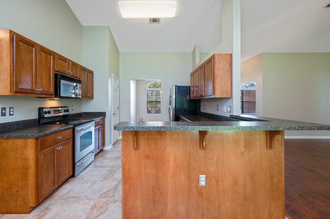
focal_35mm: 16
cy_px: 105
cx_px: 154
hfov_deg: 96.6
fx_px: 147
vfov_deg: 73.6
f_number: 9
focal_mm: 15
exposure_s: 1/20
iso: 500
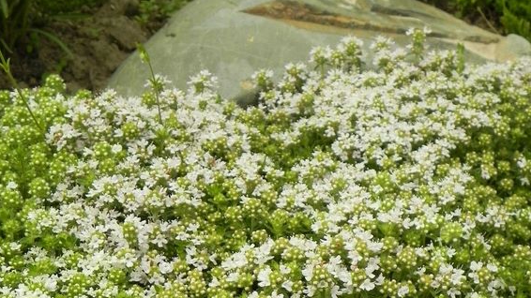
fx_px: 802
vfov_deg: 20.8
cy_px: 238
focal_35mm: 57
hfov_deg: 36.6
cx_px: 257
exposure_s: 1/1600
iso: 160
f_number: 3.5
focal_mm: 6.6
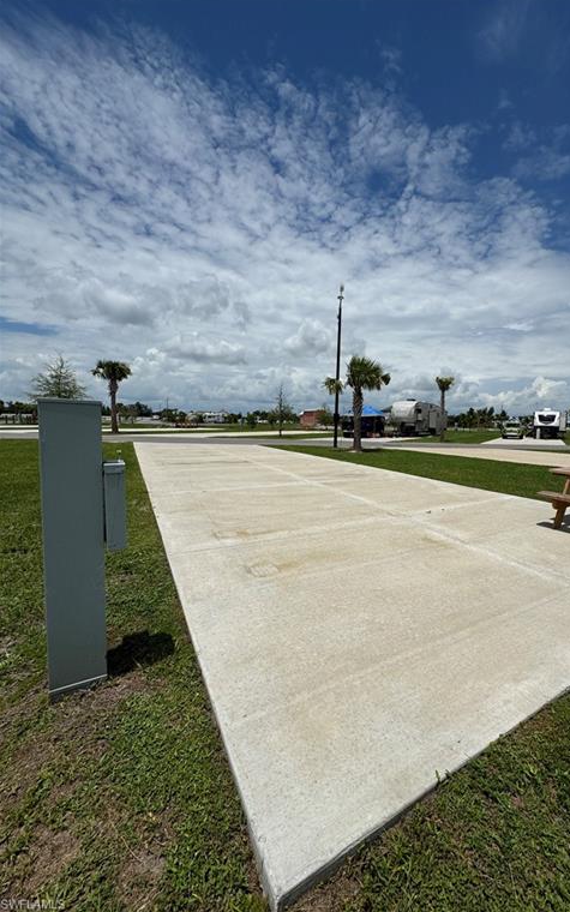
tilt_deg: -5.6
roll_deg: -0.9
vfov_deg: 101.5
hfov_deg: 73.9
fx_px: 373
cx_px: 344
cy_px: 452
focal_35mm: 15
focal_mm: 2.22
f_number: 2.2
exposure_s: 1/5650
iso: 32
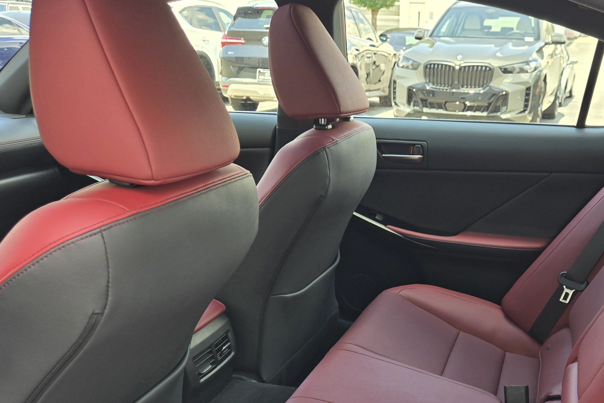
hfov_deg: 50.1
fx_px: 638
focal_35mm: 38
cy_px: 320
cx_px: 383
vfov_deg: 34.1
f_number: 1.8
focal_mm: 5.4
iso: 50
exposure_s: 1/180
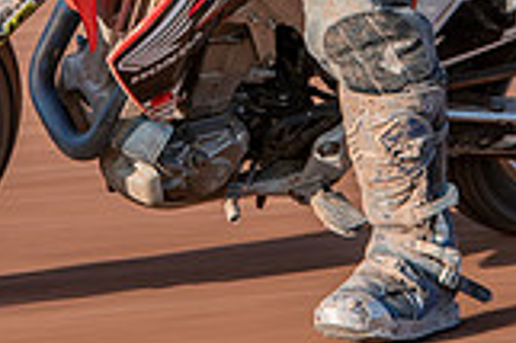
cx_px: 211
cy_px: -193
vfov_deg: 1.8
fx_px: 10997
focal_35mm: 768
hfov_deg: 2.7
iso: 100
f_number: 8
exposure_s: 1/125
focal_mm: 175
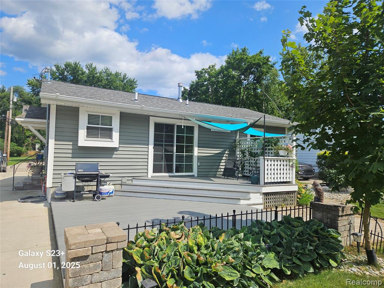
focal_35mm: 23
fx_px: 255
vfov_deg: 58.9
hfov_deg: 73.9
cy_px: 144
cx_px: 192
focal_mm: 5.4
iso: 25
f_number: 1.8
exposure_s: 1/2271
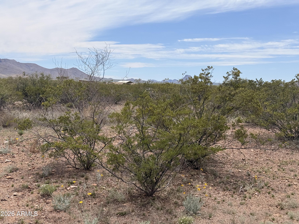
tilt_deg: -2.9
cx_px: 150
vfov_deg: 30.3
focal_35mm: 48
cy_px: 112
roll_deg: -1.6
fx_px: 415
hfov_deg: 39.7
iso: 64
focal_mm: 6.76
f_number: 1.78
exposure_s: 1/6536
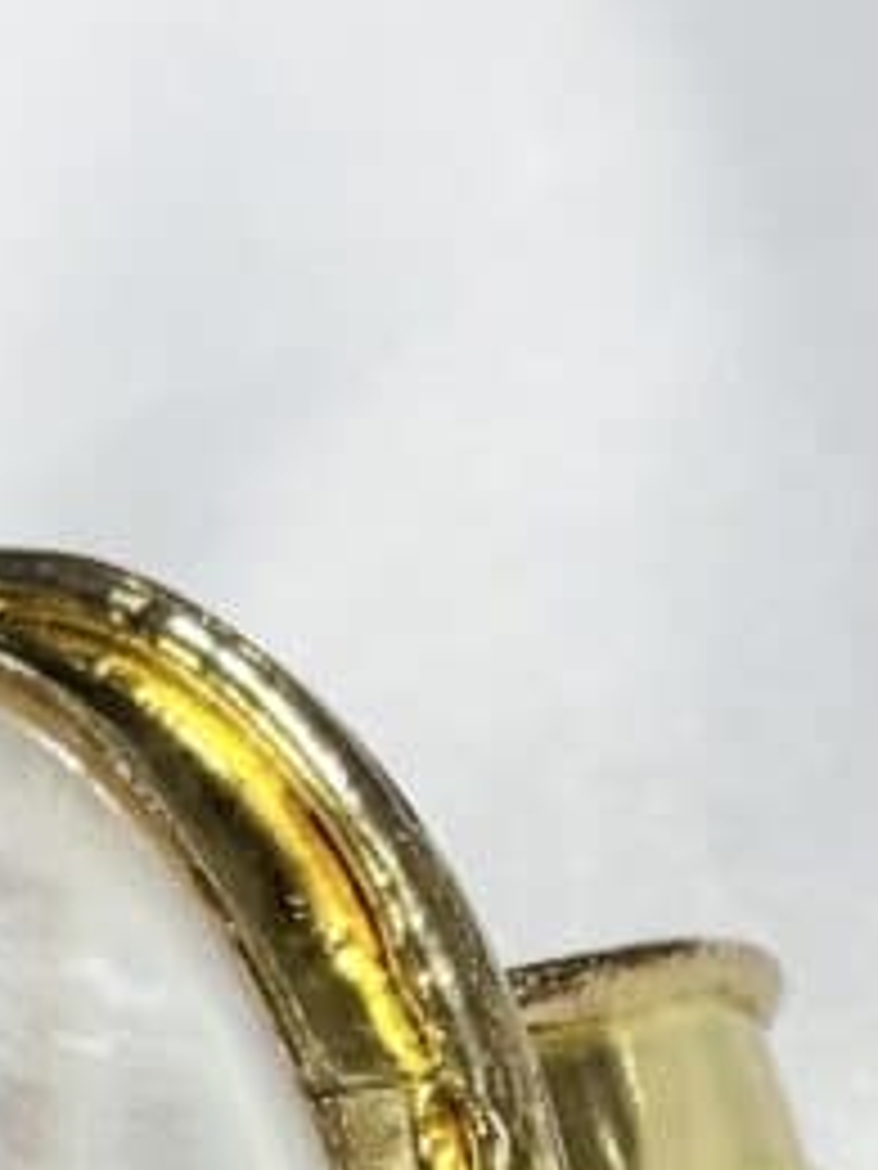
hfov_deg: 7.2
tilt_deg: -32.9
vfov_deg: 9.5
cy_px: 1570
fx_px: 6933
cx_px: 419
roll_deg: +7.4
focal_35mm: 205
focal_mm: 5.96
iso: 32
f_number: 1.6
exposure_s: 1/349
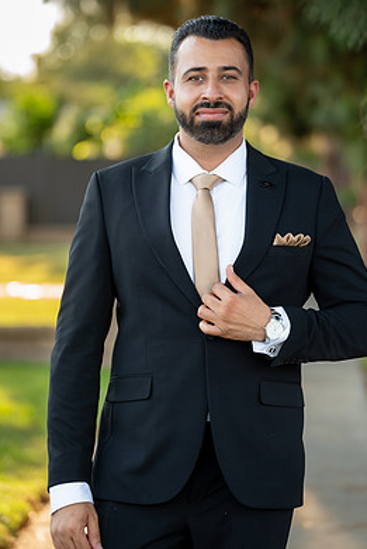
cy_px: 278
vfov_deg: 16.8
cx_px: 205
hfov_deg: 11.2
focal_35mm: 122
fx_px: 1864
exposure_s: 1/500
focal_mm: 106
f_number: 2.8
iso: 320
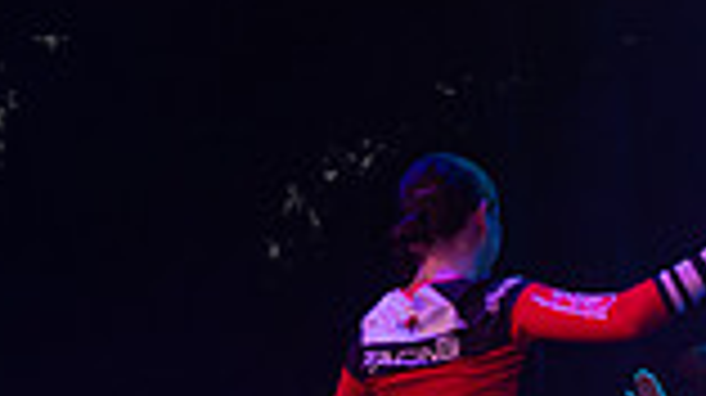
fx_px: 6659
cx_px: 1062
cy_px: 842
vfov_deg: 3.4
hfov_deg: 6.0
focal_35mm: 356
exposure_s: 1/500
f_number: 4
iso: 5000
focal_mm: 79
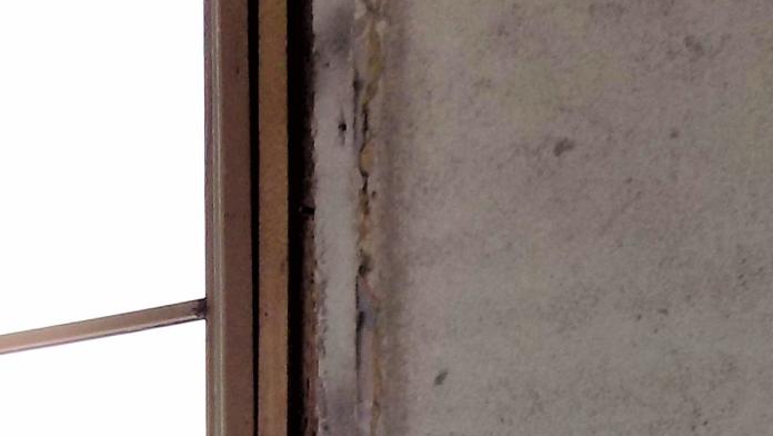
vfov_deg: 10.7
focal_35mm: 108
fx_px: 2214
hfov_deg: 18.7
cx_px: -164
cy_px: 733
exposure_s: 1/200
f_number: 3.1
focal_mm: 4
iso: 80
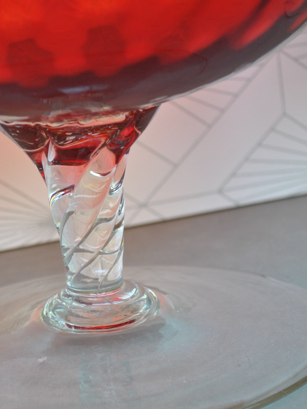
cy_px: 230
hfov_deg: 12.0
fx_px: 1463
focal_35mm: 124
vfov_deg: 15.9
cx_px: 122
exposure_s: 1/30
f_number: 5.6
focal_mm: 55
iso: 320
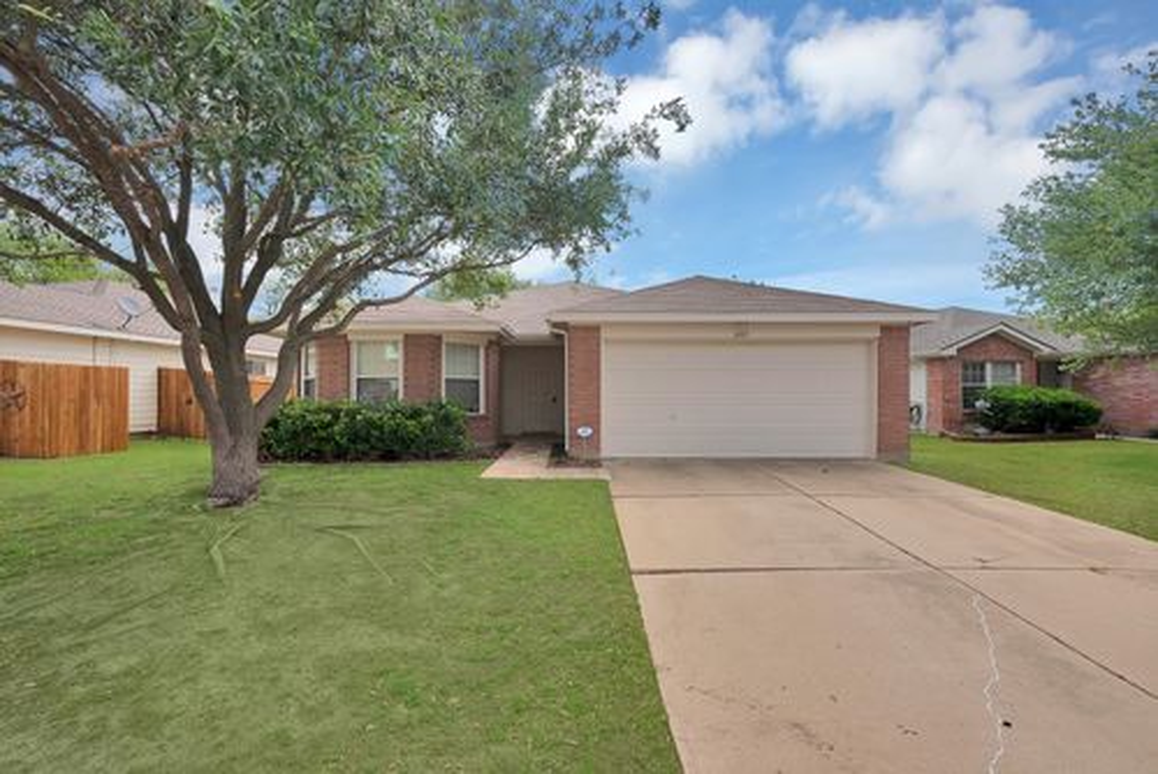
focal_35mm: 15
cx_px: 579
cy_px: 387
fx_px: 483
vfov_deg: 77.4
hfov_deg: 100.4
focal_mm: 15
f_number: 9
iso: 640
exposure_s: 1/640
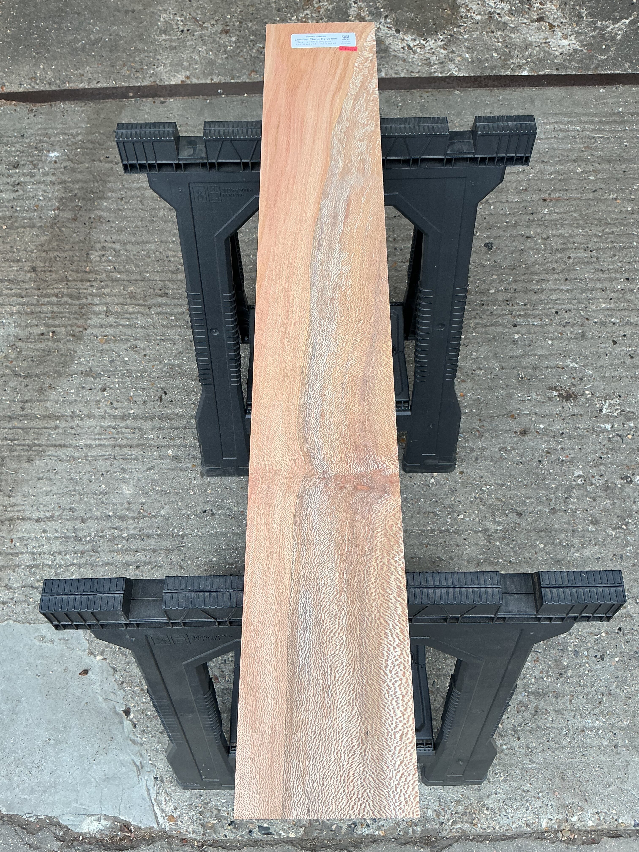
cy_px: 426
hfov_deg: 48.2
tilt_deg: -65.1
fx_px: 714
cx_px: 320
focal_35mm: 29
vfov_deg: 61.7
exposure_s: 1/100
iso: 20
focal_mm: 3
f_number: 1.8
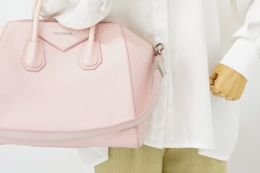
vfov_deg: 11.9
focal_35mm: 114
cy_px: 8
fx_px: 823
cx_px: 131
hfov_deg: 18.0
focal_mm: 50
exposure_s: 1/10
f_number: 6.3
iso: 640
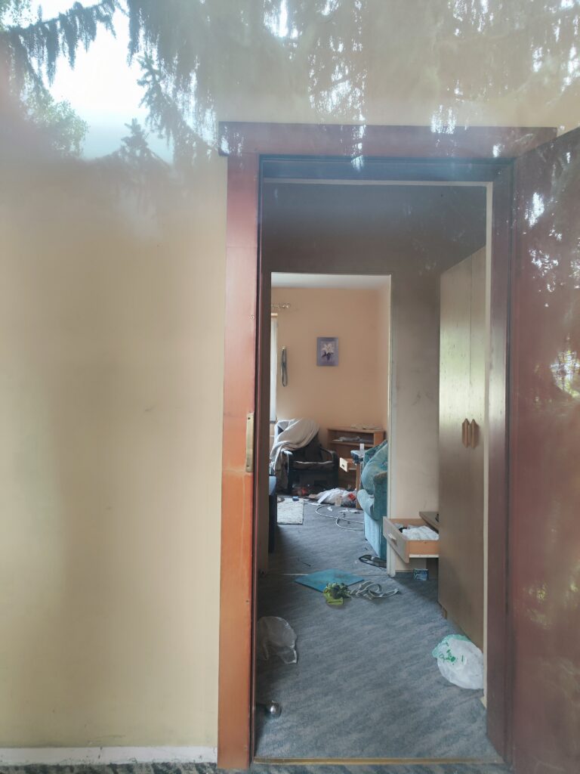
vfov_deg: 71.6
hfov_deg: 56.8
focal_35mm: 24
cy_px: 387
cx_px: 290
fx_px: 536
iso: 89
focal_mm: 6.92
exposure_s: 1/96.1
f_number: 1.9
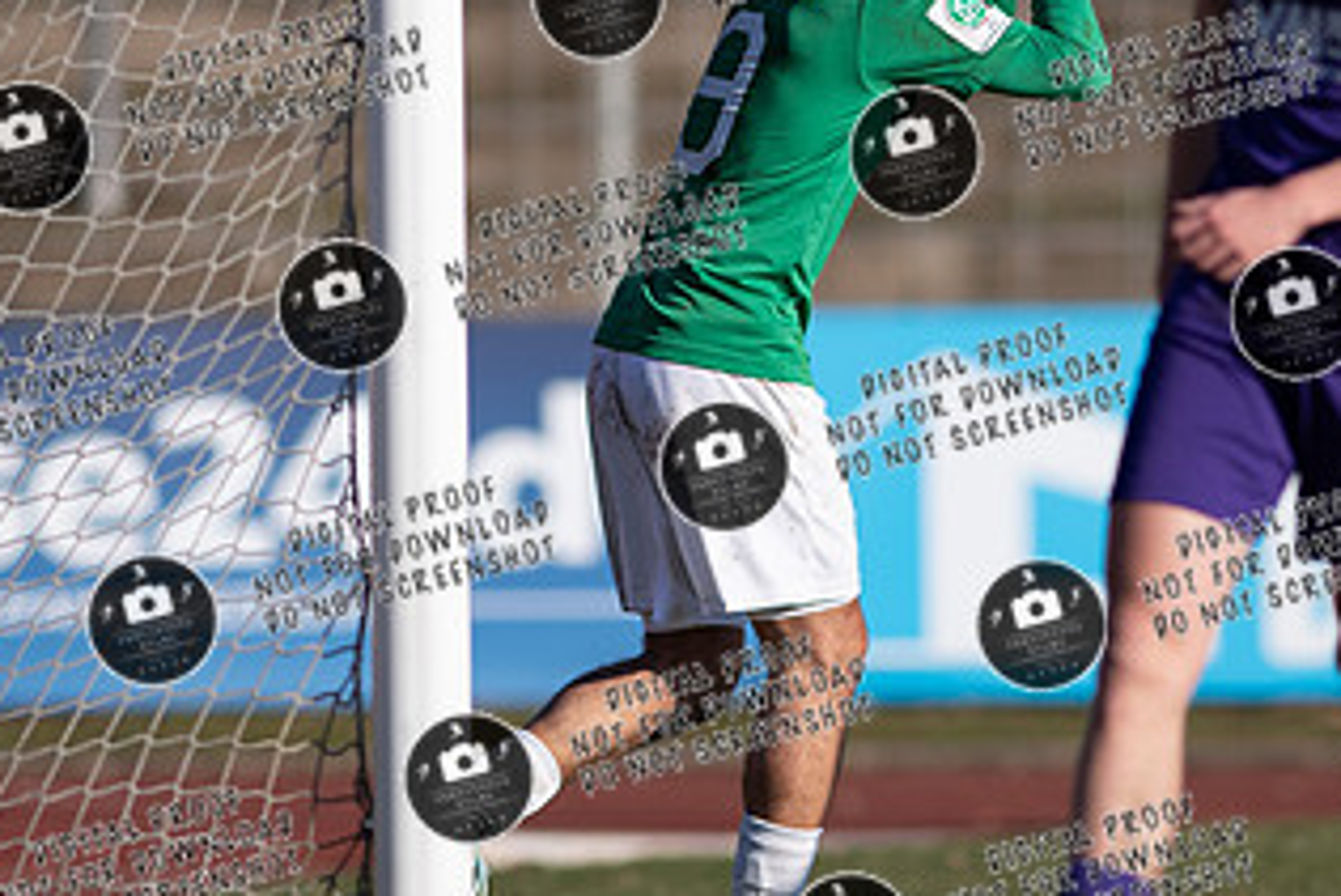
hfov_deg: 2.1
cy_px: 149
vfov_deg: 1.4
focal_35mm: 966
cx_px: 742
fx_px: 35998
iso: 64
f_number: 2.8
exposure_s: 1/1600
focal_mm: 300
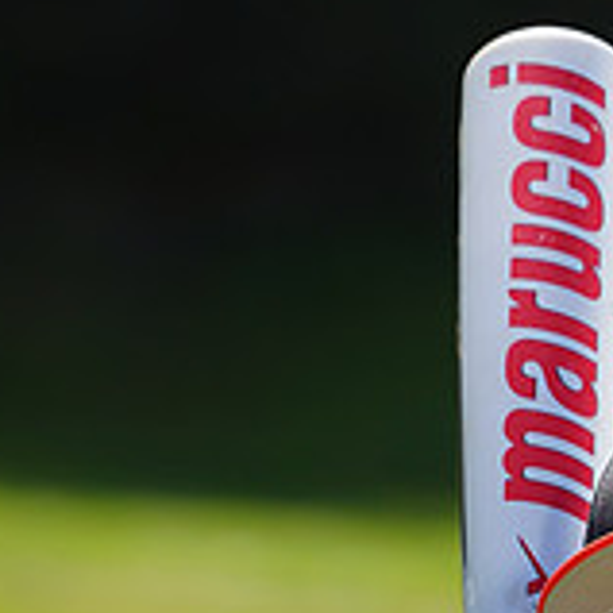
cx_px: 596
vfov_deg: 2.2
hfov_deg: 2.2
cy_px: 1014
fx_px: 16248
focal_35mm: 811
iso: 100
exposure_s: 1/250
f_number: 8
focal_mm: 262
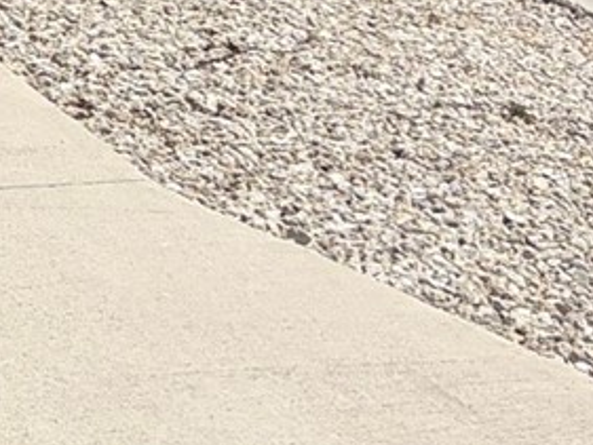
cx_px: -914
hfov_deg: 10.9
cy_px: -586
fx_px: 2536
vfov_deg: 9.1
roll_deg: +0.8
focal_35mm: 148
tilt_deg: +0.2
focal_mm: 5.96
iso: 50
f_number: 1.6
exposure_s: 1/6993
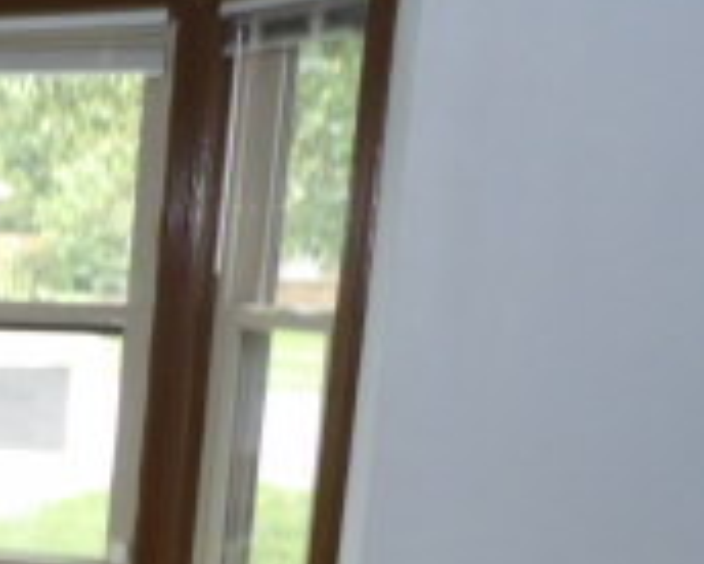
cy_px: 695
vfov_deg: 16.8
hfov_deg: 17.9
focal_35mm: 87
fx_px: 1815
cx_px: -528
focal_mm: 4.3
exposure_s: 1/33
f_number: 3.2
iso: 200
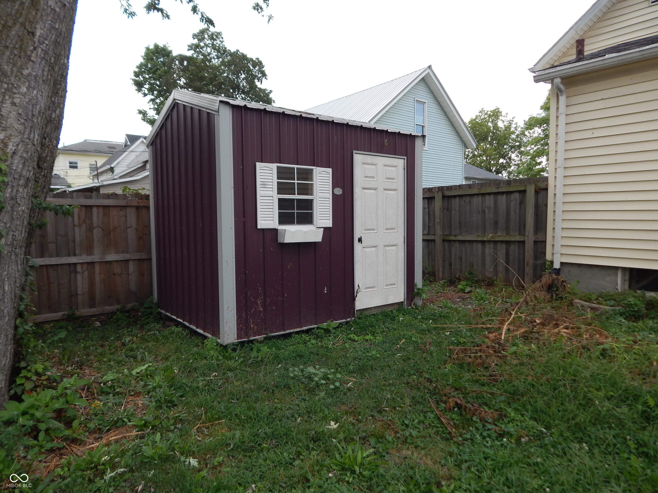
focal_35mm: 23
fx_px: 437
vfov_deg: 58.9
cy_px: 246
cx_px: 329
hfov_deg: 73.9
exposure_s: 1/250
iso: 125
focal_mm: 4
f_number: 3
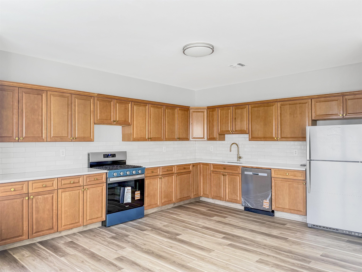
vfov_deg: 56.8
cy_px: 136
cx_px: 181
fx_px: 251
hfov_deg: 71.6
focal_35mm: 24
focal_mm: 6.76
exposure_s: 1/120
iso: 160
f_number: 1.8
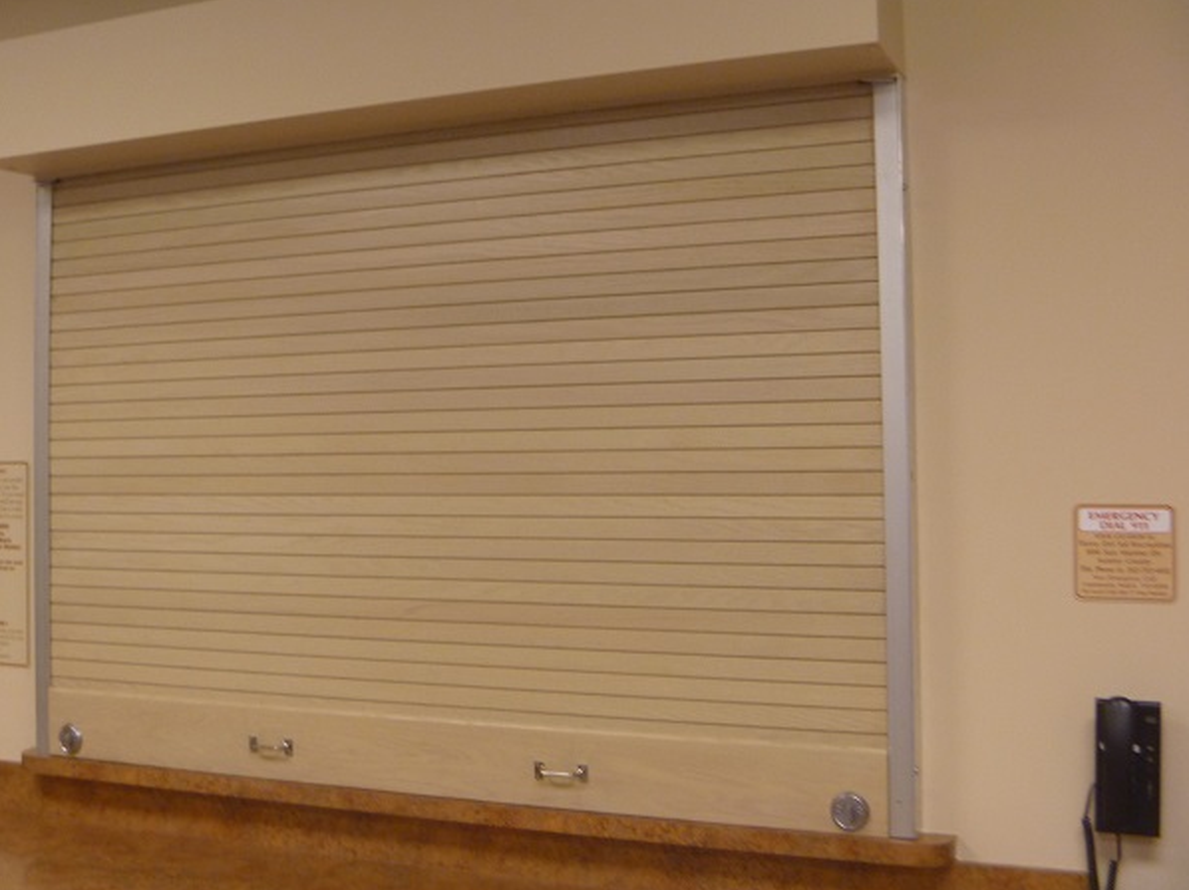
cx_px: 501
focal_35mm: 41
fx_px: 1408
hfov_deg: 45.6
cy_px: 380
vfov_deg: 35.1
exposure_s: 1/30
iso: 200
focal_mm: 6.3
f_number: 3.5
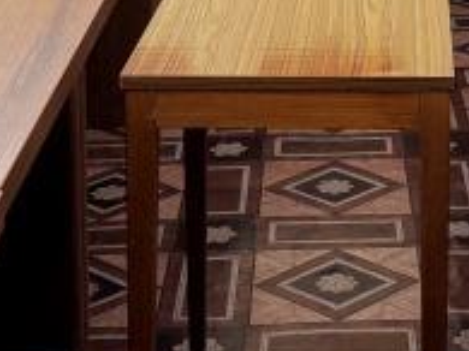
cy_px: -310
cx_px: 334
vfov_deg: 10.9
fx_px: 1706
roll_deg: +1.1
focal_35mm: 126
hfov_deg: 15.6
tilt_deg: -3.9
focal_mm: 6.76
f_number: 1.78
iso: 100
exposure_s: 1/100
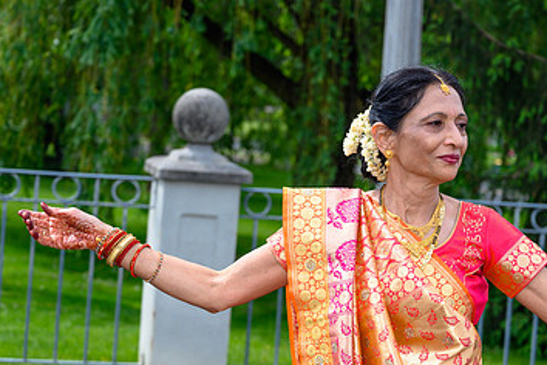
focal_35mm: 95
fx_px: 1443
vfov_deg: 14.4
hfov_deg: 21.4
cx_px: 372
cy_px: 224
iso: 250
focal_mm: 58
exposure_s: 1/1600
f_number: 4
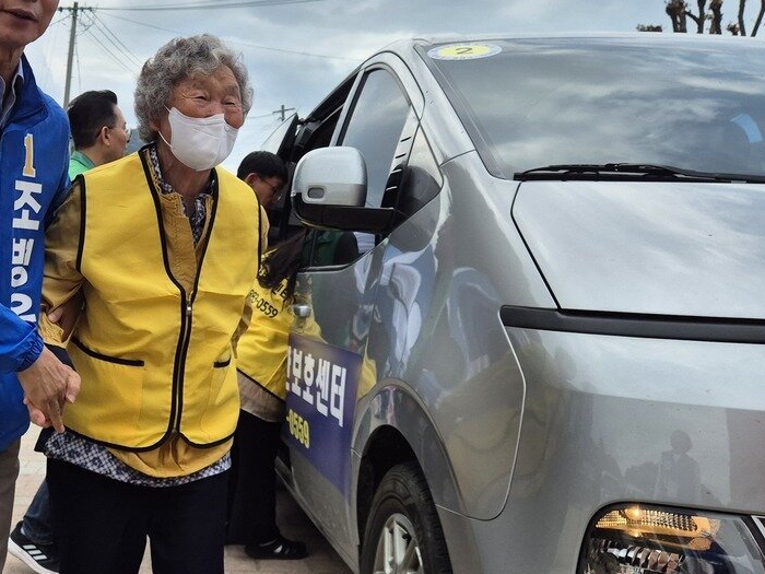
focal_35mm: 46
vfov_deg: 31.4
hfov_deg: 39.1
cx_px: 117
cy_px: 358
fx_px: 1017
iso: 25
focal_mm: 5.4
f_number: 1.8
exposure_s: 1/1908
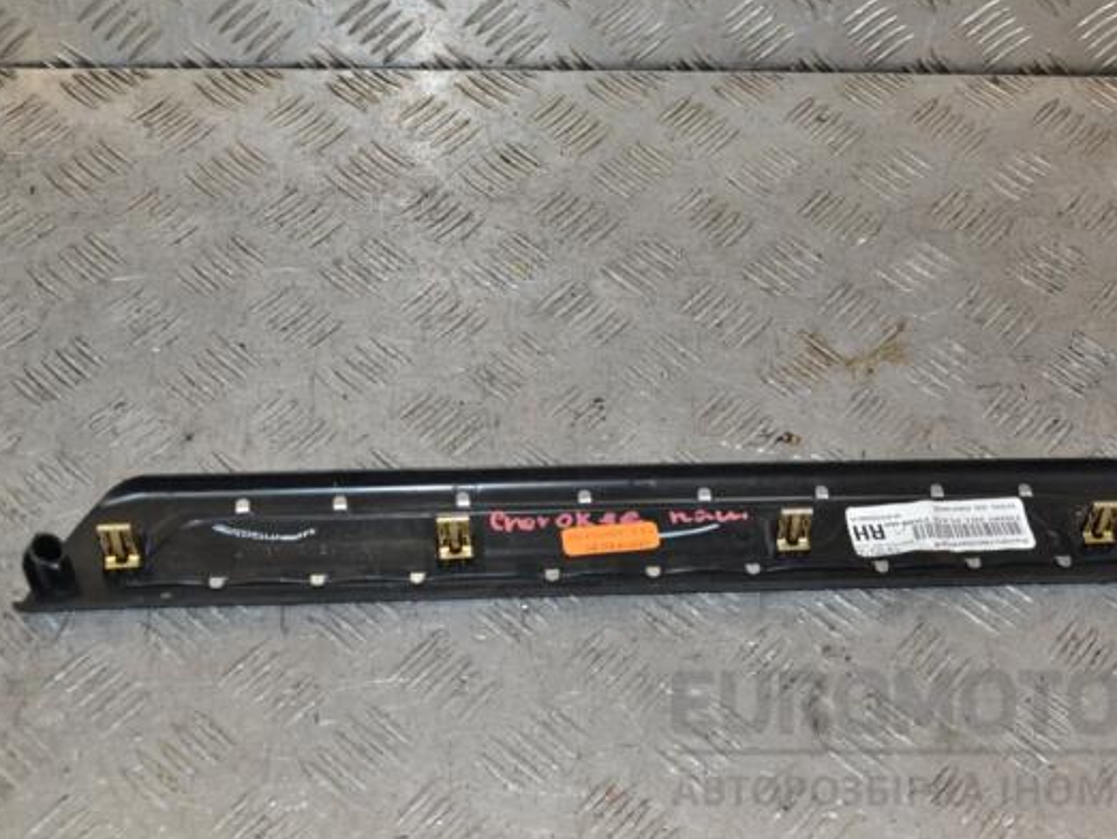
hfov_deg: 36.1
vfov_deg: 27.5
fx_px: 1711
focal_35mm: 53
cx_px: 631
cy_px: 417
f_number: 7.1
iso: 800
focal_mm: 32
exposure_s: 1/200
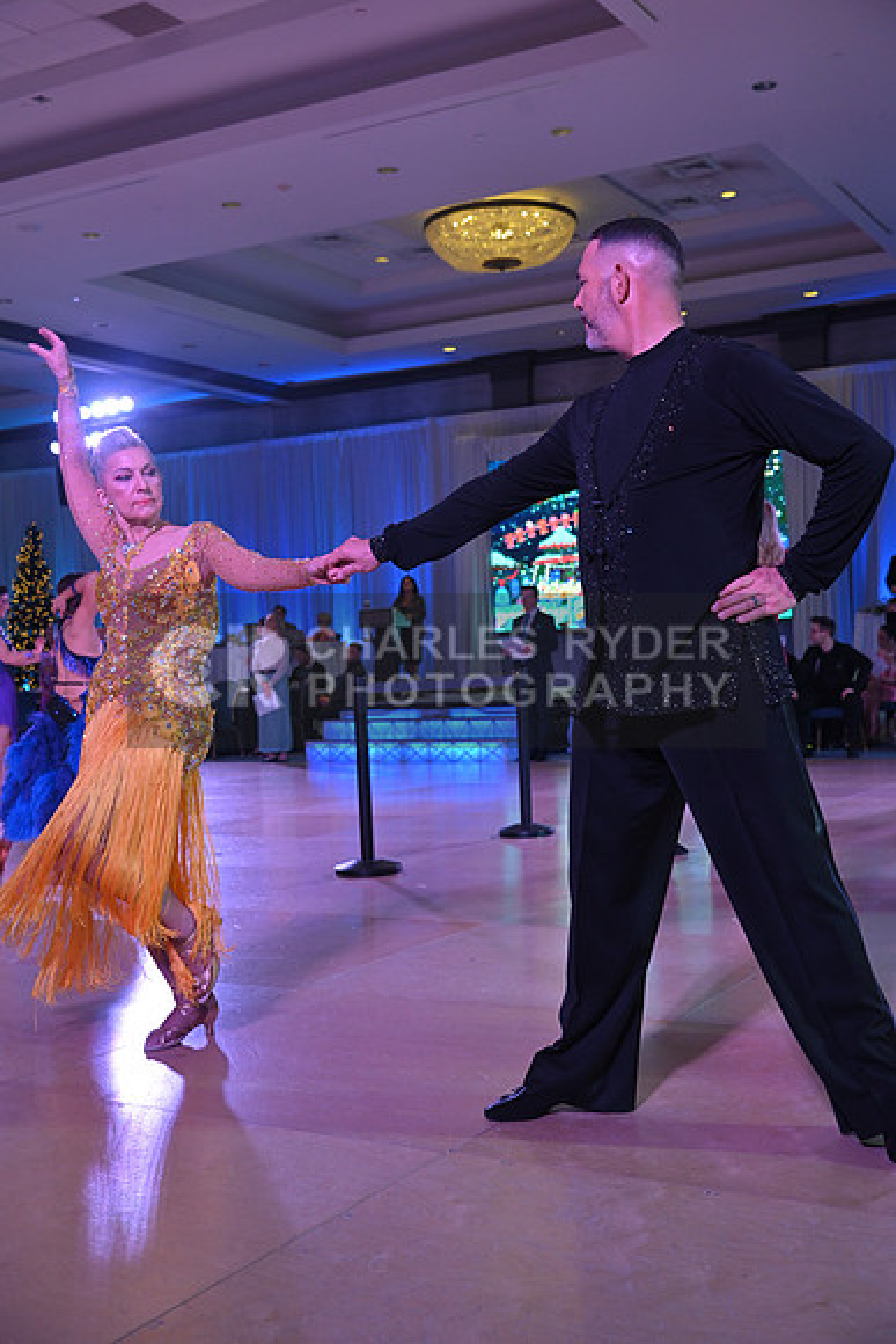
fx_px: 1492
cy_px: 672
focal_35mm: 40
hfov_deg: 33.4
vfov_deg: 48.4
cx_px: 448
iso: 1250
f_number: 5
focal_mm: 40
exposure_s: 1/320
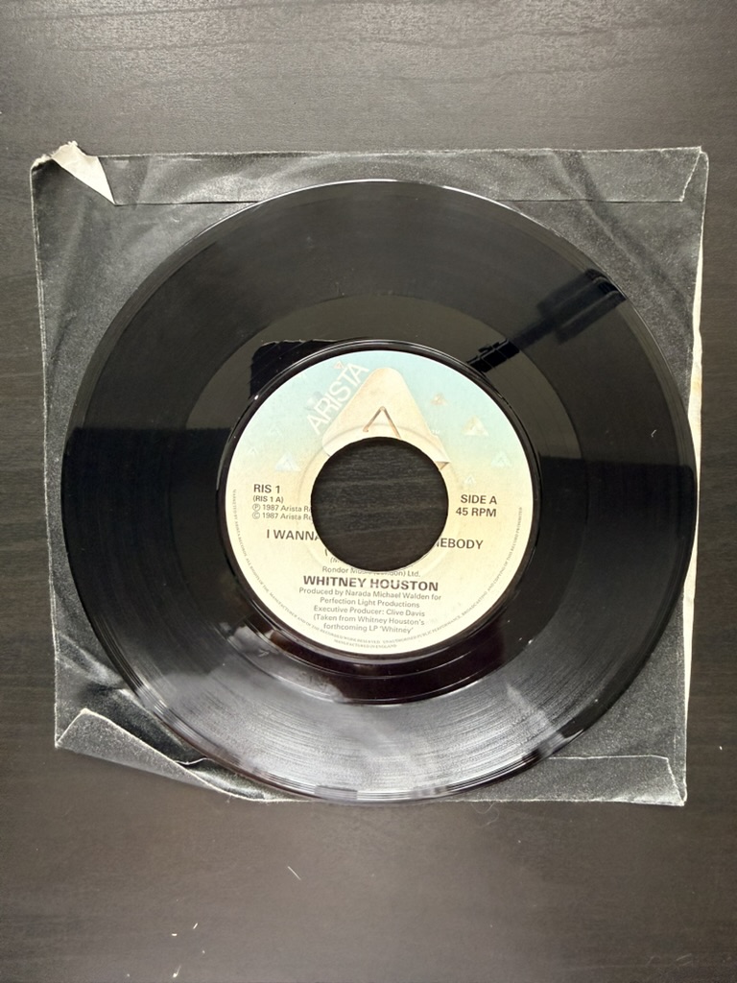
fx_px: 681
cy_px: 492
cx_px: 368
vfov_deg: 71.6
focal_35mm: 24
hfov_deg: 56.8
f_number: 2.2
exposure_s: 1/99
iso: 250
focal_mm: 2.22
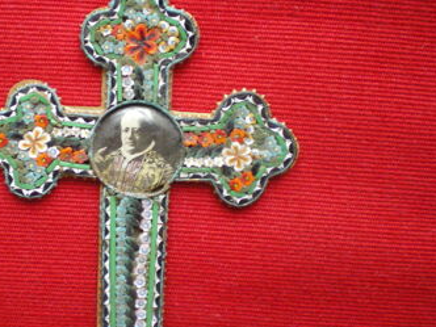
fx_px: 693
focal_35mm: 55
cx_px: 126
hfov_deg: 34.4
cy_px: 205
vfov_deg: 26.5
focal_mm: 6.3
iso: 400
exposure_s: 1/50
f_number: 3.1
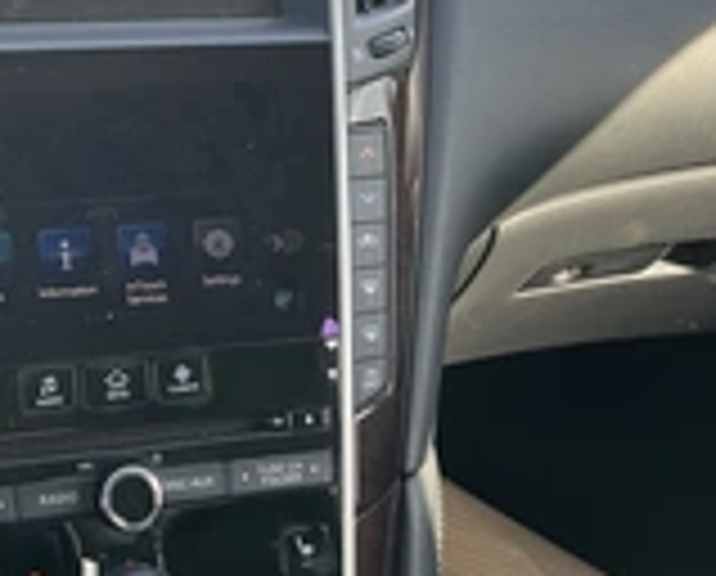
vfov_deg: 21.5
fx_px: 1508
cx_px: 162
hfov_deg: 26.3
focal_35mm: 71
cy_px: 144
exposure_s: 1/122
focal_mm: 3
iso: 25
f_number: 1.8
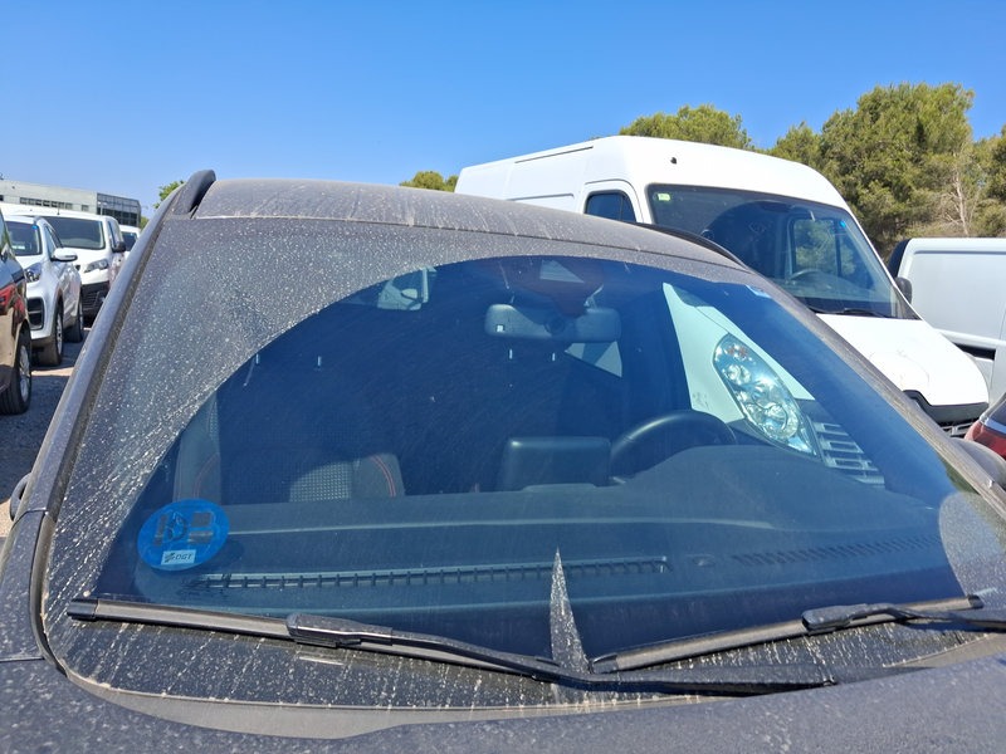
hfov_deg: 65.3
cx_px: 503
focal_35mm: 27
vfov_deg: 51.4
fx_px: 785
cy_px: 377
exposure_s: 1/726
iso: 20
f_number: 1.8
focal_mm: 4
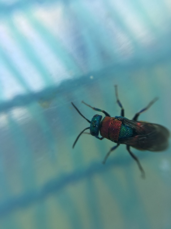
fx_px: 191
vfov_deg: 61.7
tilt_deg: -0.2
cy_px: 114
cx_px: 86
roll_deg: +35.9
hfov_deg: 48.2
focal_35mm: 29
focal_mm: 4.15
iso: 25
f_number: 2.2
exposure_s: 1/288
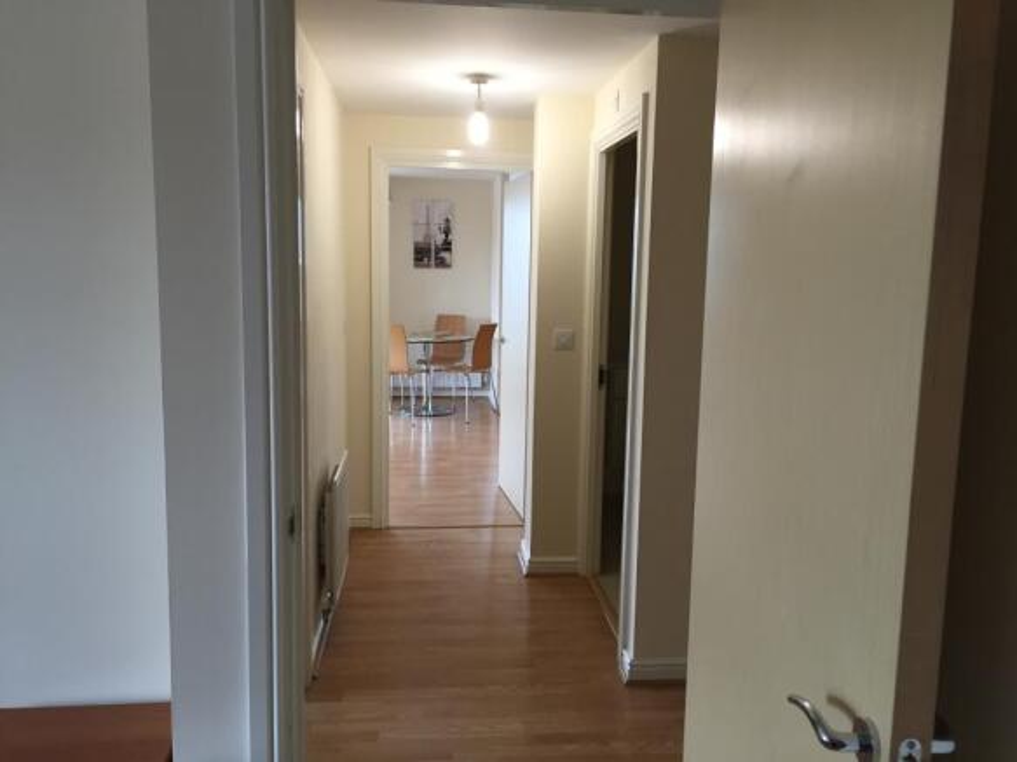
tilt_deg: -8.4
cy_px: 381
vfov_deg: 48.2
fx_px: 852
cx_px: 508
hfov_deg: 61.7
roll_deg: -1.0
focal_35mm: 29
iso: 50
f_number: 2.2
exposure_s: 1/33
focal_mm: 4.15
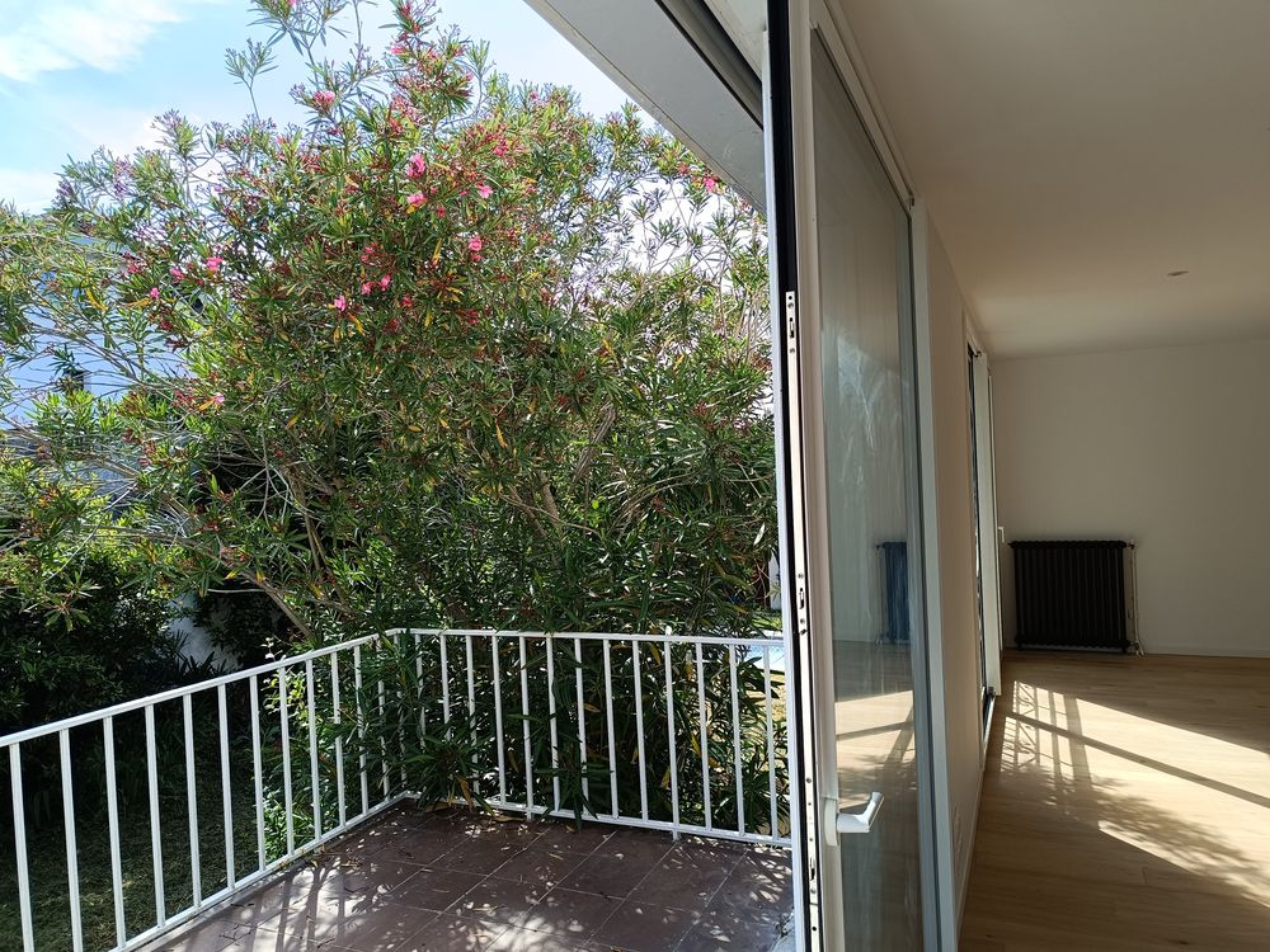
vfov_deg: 56.8
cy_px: 476
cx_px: 635
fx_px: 881
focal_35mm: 24
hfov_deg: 71.6
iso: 51
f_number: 1.88
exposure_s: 1/332
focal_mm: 5.59
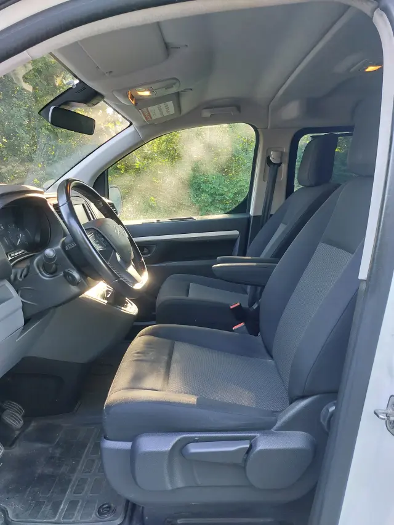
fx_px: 379
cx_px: 197
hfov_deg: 54.9
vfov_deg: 69.4
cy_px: 262
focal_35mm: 25
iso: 125
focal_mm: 5.23
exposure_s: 1/50
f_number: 1.8
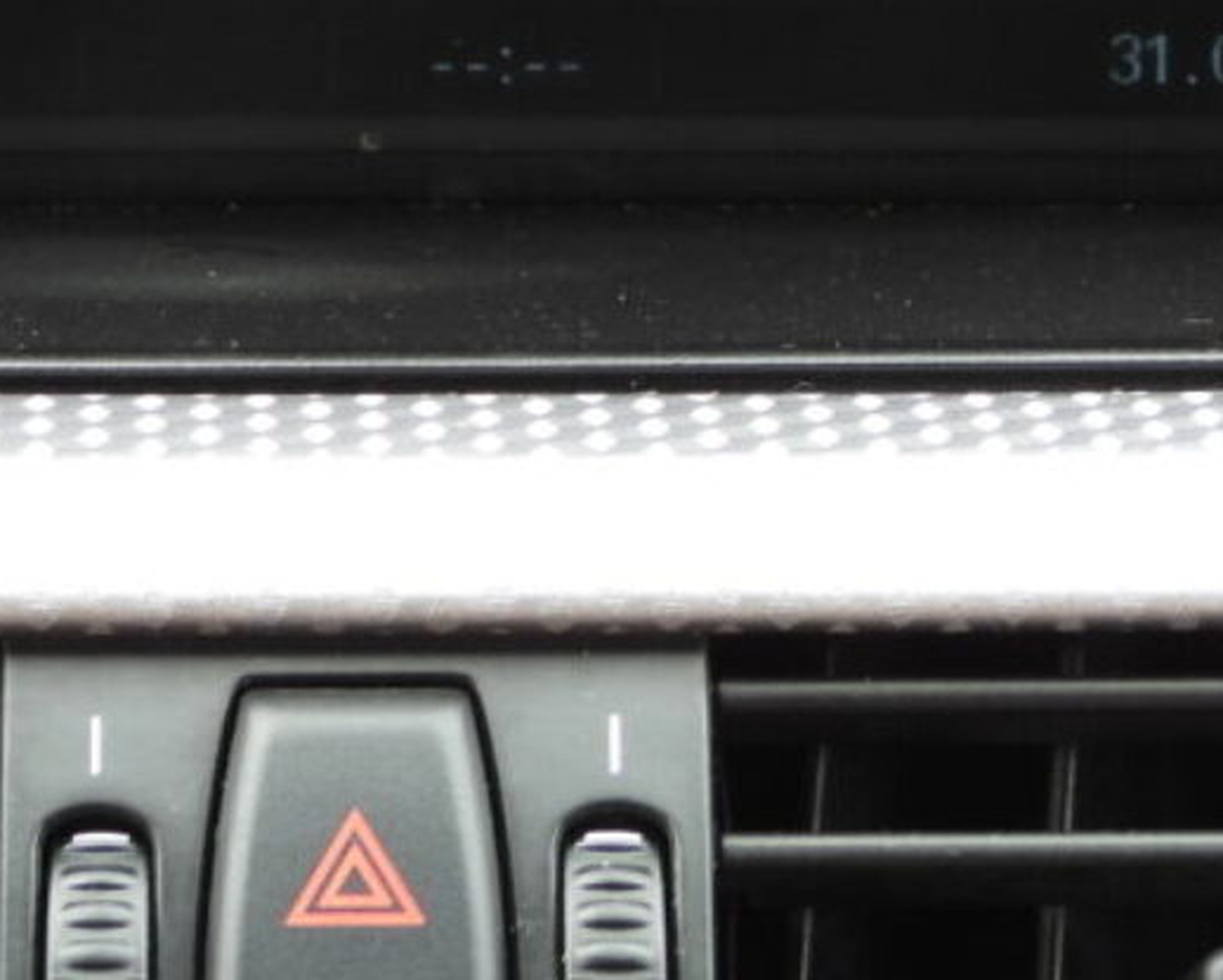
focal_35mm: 181
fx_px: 6555
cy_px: -302
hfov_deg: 10.6
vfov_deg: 8.4
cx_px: 366
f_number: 3.5
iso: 100
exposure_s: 1/60
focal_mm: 10.7
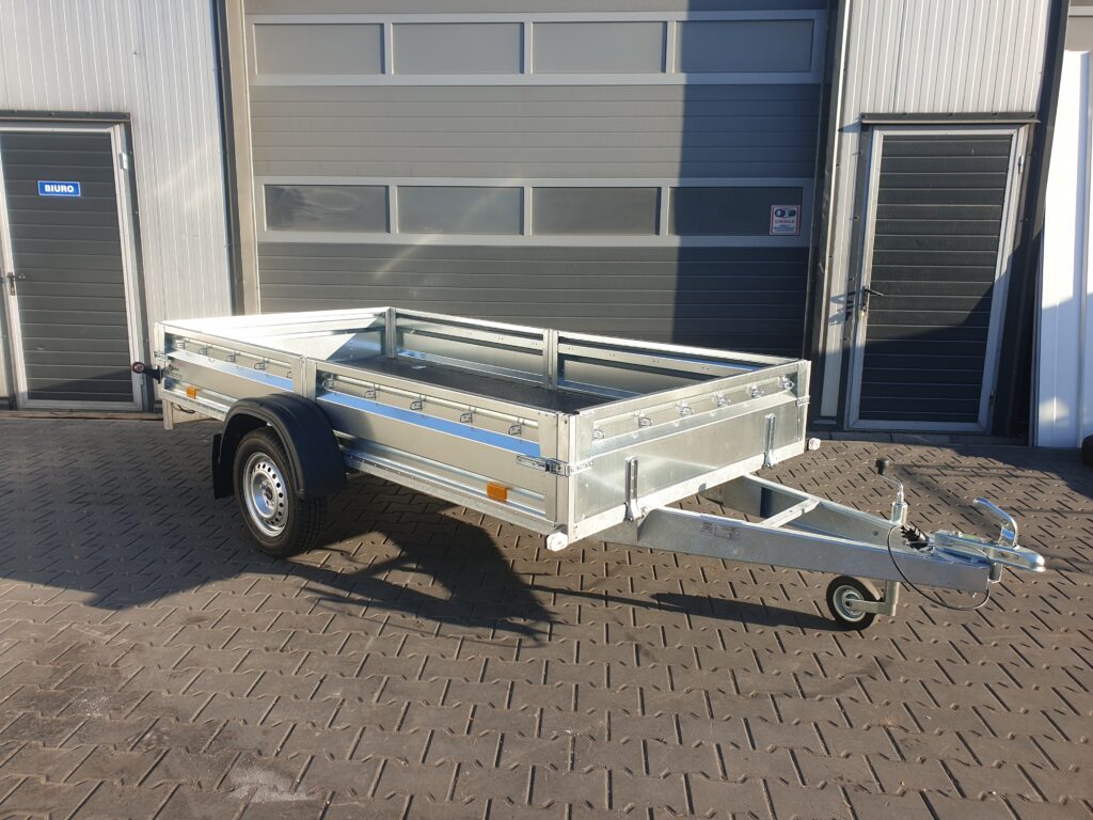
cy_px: 410
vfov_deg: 53.1
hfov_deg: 67.3
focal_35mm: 26
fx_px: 821
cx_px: 546
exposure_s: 1/546
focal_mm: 4.3
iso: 50
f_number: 2.4
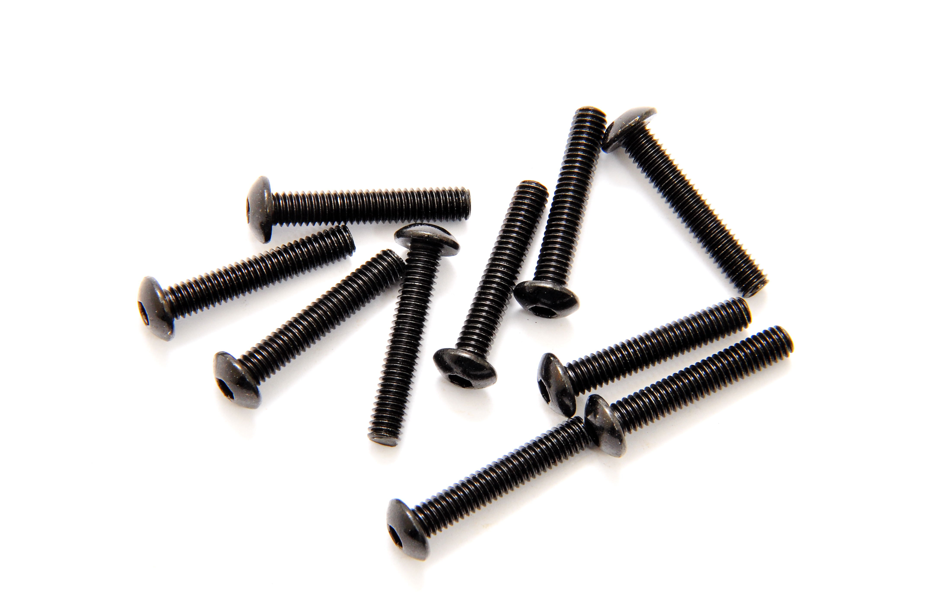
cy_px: 308
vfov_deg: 4.6
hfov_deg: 6.9
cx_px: 464
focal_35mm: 300
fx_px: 7716
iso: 400
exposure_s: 1/60
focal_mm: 200
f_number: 20
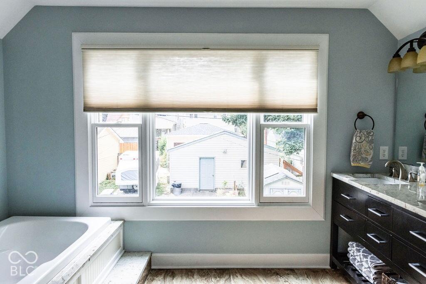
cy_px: 142
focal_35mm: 24
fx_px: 284
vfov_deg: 53.1
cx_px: 213
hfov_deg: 73.7
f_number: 8
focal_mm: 24
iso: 1000
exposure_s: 1/500
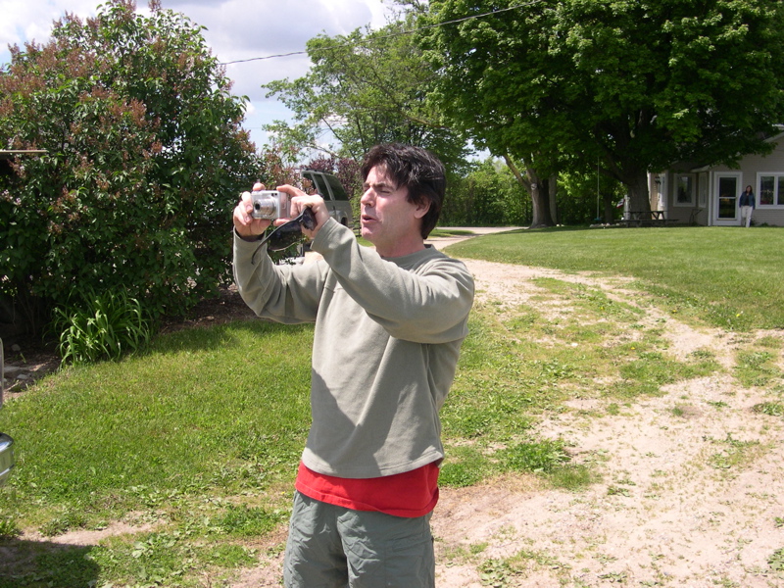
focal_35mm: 38
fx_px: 861
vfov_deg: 37.7
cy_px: 294
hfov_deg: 49.0
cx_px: 392
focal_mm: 8
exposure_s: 1/166
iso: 100
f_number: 7.6
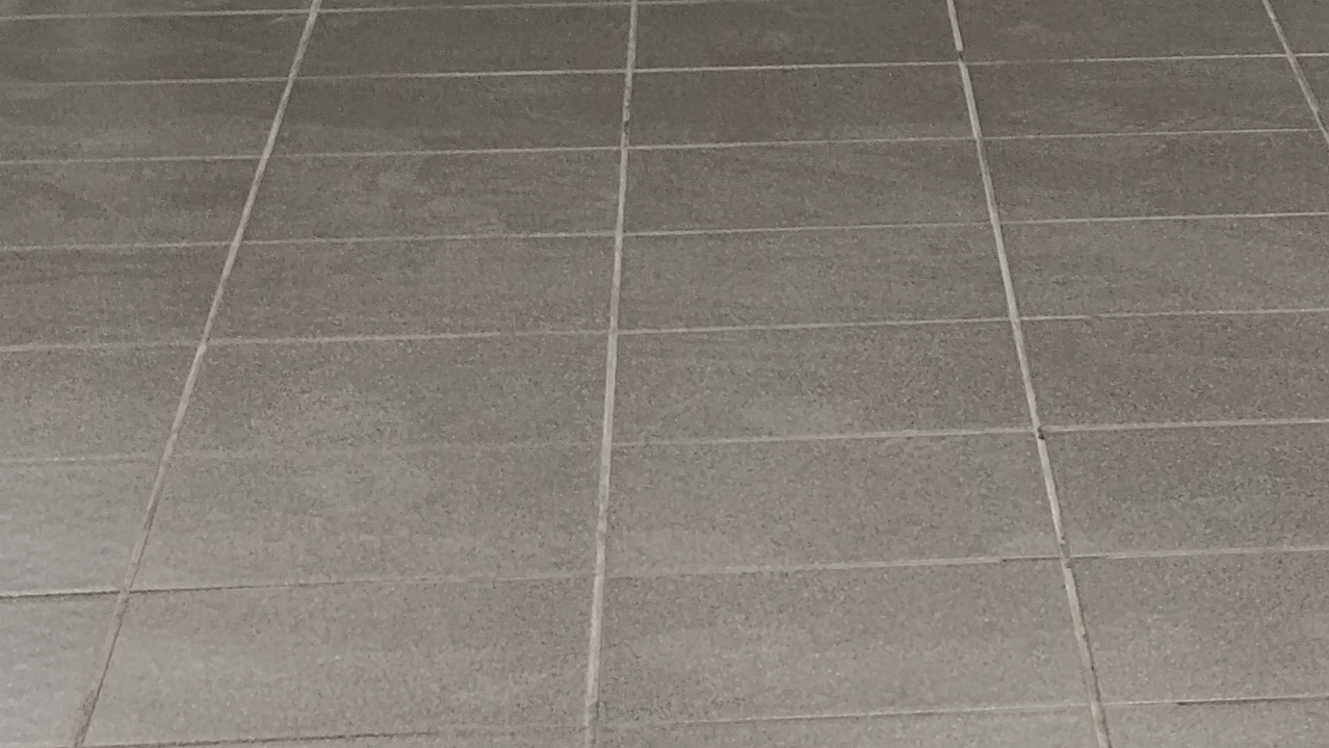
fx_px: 5639
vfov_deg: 7.3
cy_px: -819
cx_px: 1457
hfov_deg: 13.2
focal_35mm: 160
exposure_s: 1/33.3
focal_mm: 6.19
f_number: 1.65
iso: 160
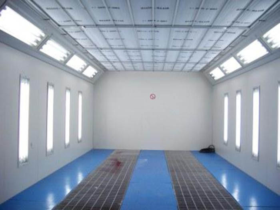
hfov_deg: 52.6
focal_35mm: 35
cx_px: 140
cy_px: 105
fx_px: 283
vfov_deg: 40.7
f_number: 2.6
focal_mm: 5.8
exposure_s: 1/100
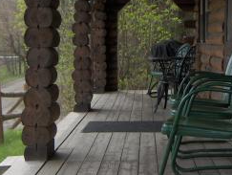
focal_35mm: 93
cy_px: 79
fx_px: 624
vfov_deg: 15.9
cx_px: 177
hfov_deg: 20.9
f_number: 2.8
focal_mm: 8
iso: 100
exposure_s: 1/685
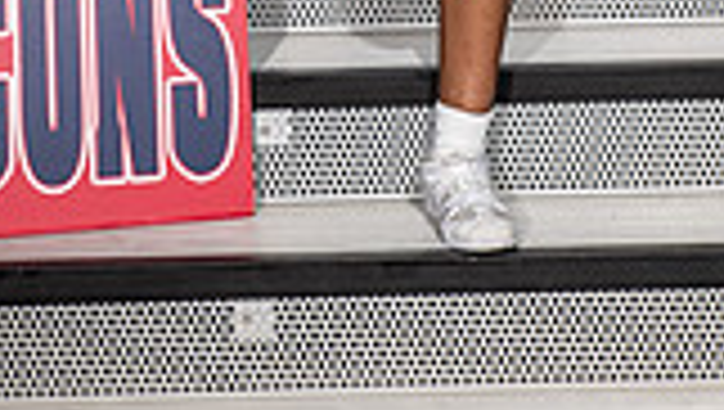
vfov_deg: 7.5
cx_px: 468
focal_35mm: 152
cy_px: -532
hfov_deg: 14.1
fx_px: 2921
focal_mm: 52
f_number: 7.1
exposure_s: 1/320
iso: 200
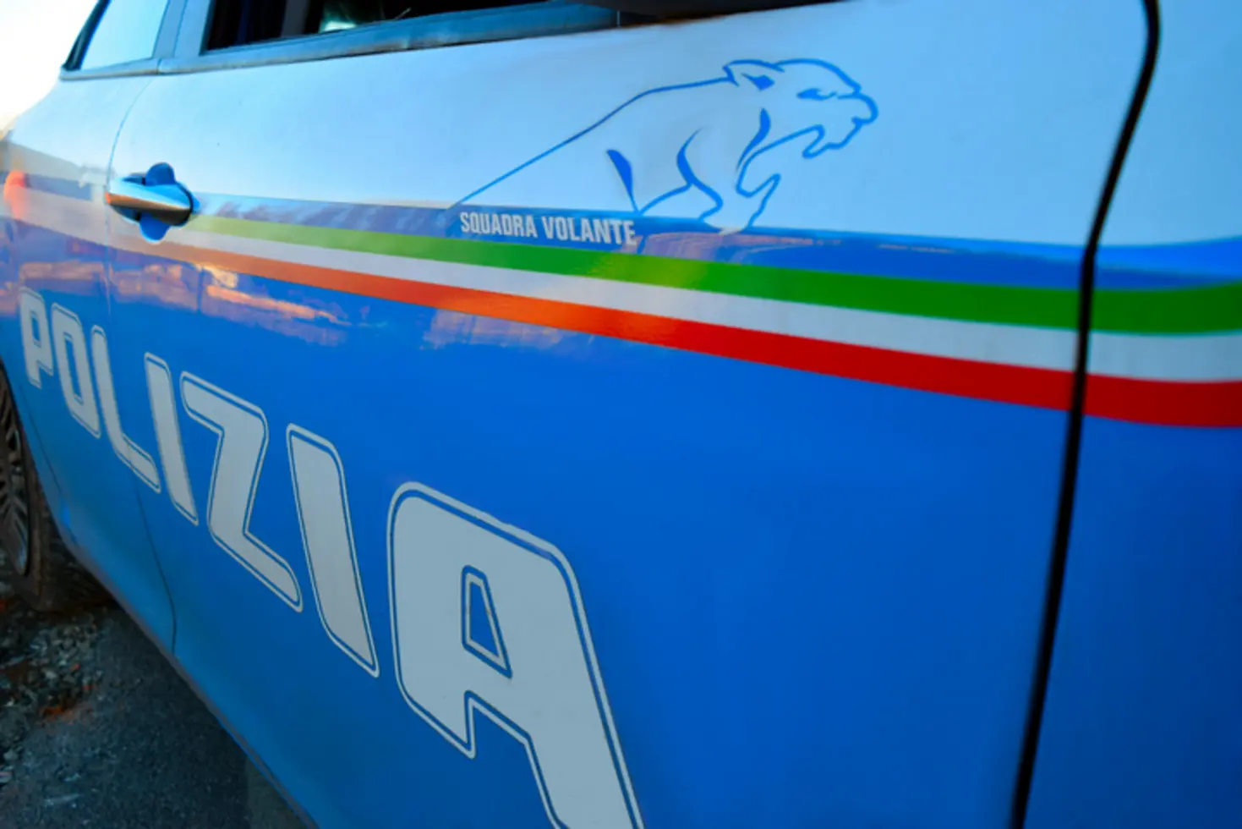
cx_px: 621
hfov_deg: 67.4
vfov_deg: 47.9
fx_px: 932
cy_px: 414
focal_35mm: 27
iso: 160
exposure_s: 1/125
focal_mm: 18
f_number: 5.6
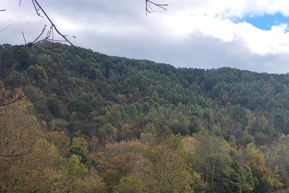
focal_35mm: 57
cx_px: 263
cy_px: 223
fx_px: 458
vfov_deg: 22.2
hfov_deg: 33.1
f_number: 1.8
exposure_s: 1/727
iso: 40
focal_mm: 4.6
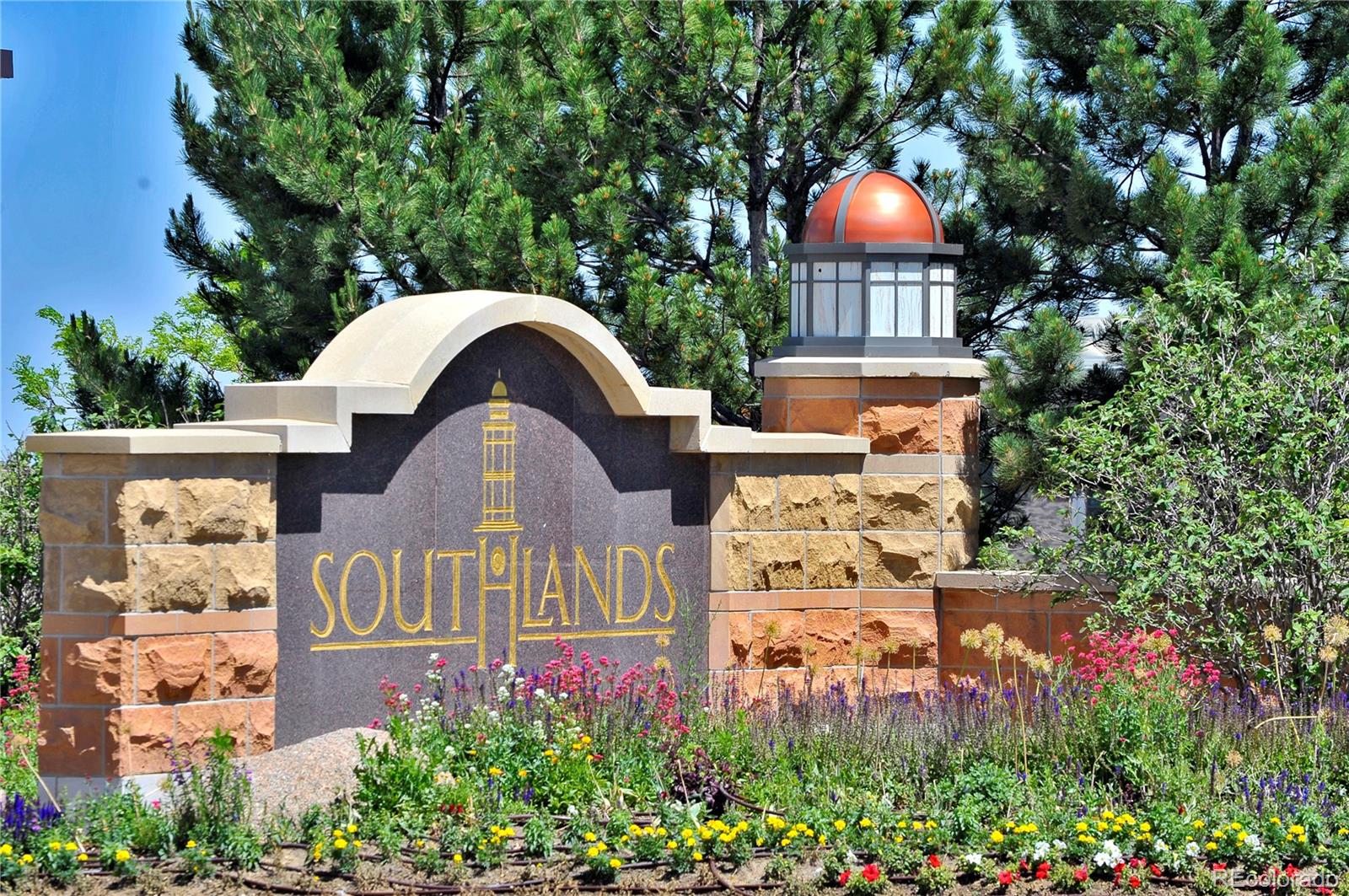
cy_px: 448
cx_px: 674
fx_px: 6737
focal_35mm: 180
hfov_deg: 11.4
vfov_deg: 7.6
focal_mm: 180
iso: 200
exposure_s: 1/400
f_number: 9
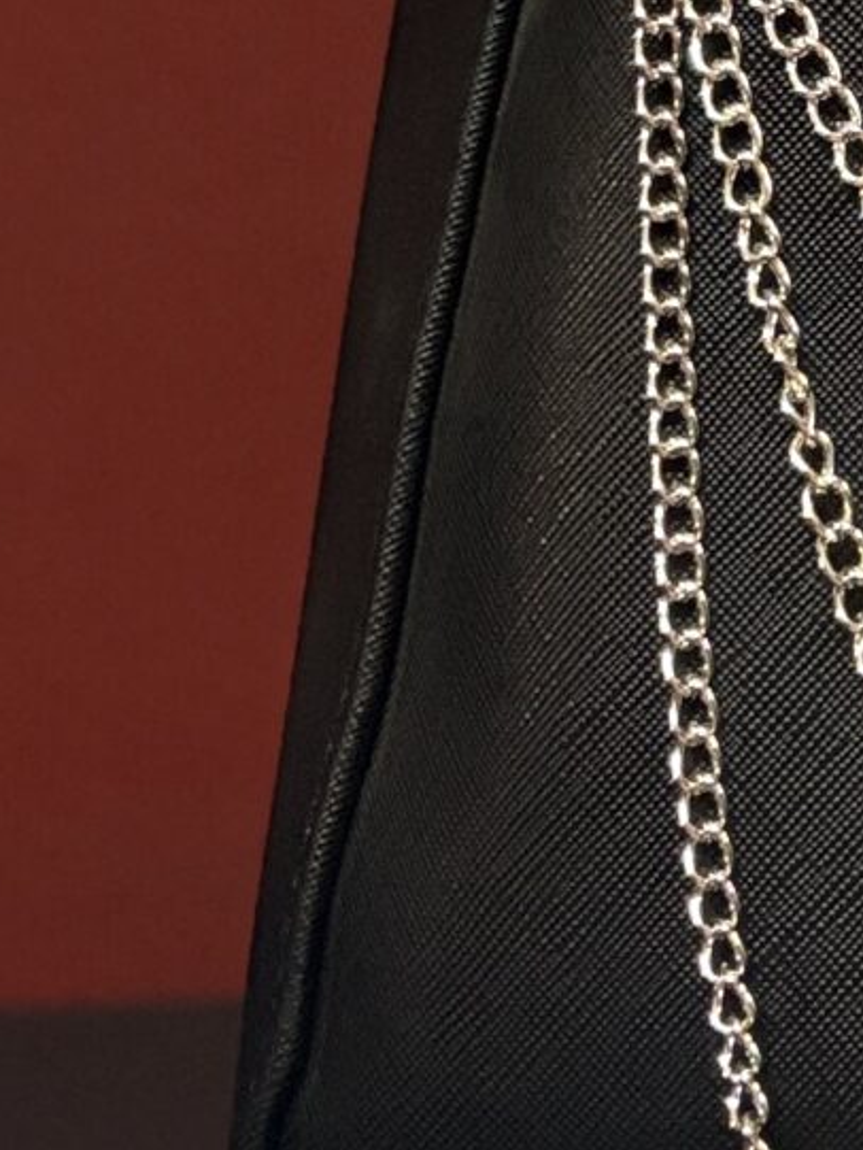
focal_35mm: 123
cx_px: 1837
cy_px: -650
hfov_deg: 10.8
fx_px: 4087
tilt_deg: +2.7
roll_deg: +0.7
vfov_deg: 14.7
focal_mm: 5.96
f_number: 1.6
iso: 500
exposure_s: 1/56
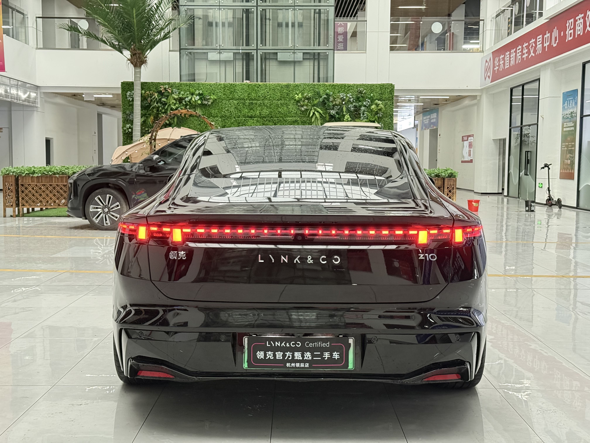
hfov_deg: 39.7
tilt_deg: -4.4
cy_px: 222
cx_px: 295
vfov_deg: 30.3
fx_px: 818
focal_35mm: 48
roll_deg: -0.4
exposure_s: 1/36
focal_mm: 6.76
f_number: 1.78
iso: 500
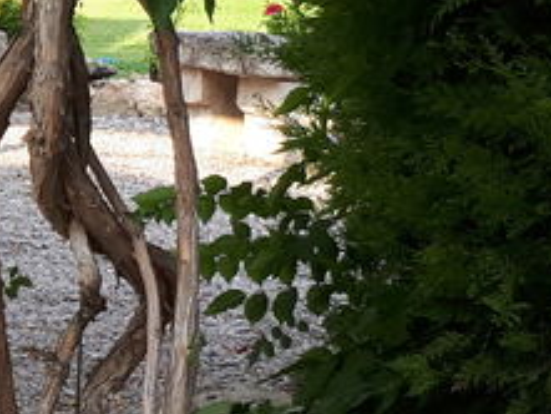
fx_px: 1943
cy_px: -47
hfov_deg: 13.5
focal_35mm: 122
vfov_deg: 12.0
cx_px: -601
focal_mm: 3.6
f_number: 1.9
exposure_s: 1/184
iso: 40
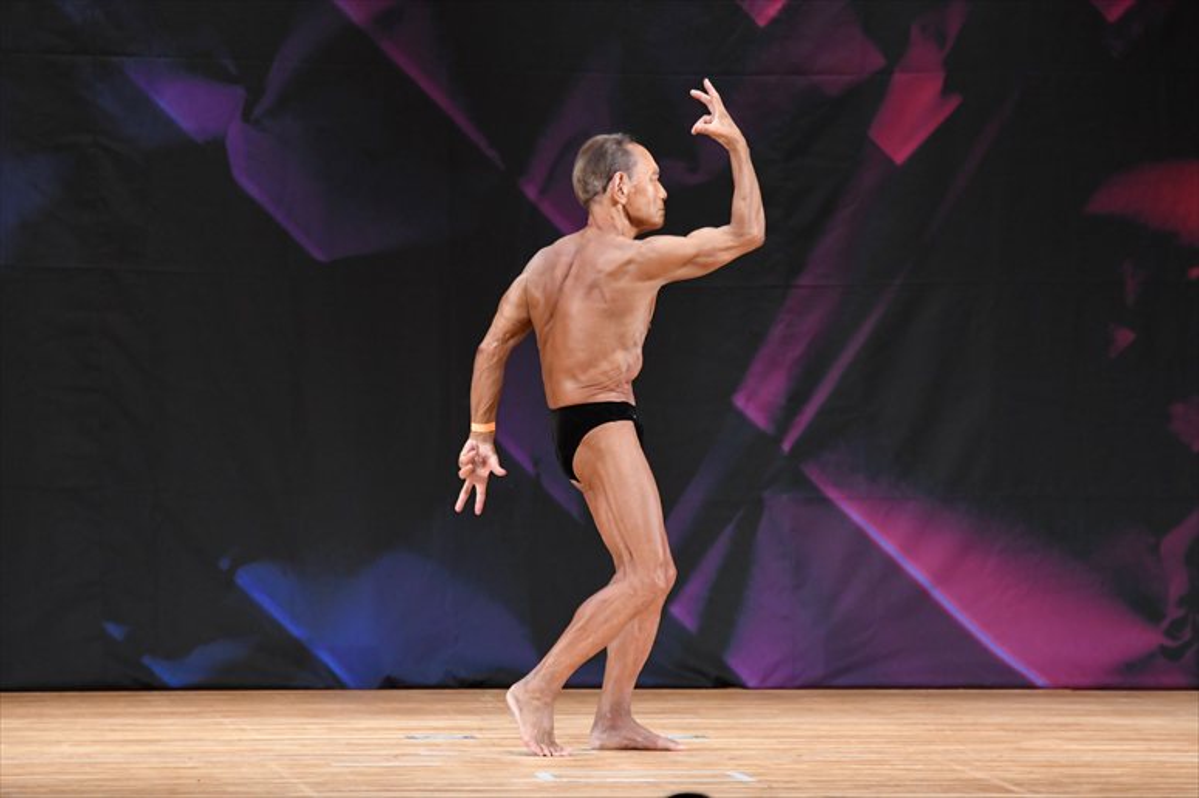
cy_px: 399
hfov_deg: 7.2
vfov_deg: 4.8
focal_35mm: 285
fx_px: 9488
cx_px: 600
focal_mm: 190
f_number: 5.6
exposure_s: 1/400
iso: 3200
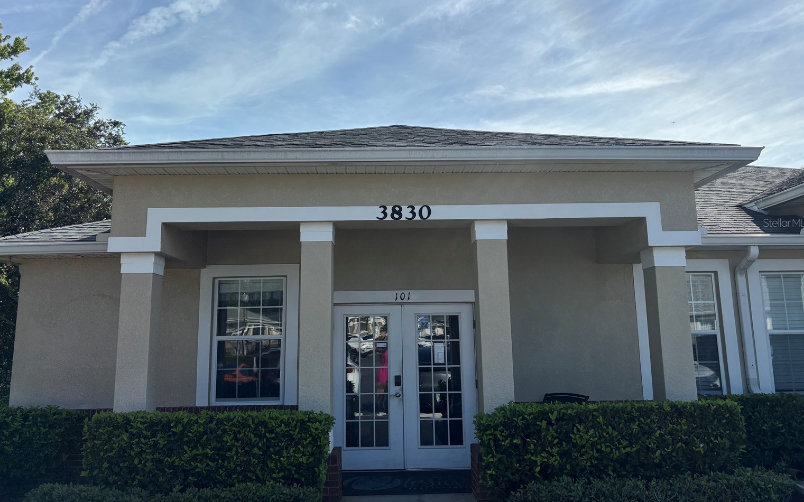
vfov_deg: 43.1
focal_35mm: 29
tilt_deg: +9.1
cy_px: 222
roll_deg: +0.9
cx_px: 390
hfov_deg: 64.6
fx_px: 635
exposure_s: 1/5618
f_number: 1.6
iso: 50
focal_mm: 5.96
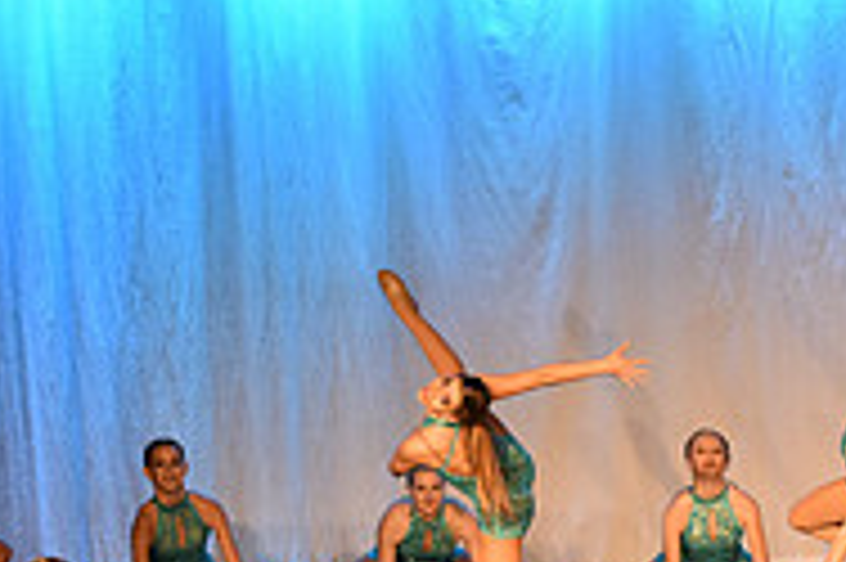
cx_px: 828
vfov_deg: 6.3
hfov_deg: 9.5
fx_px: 5071
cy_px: 704
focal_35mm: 216
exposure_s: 1/250
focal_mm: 70
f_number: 3.5
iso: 2000
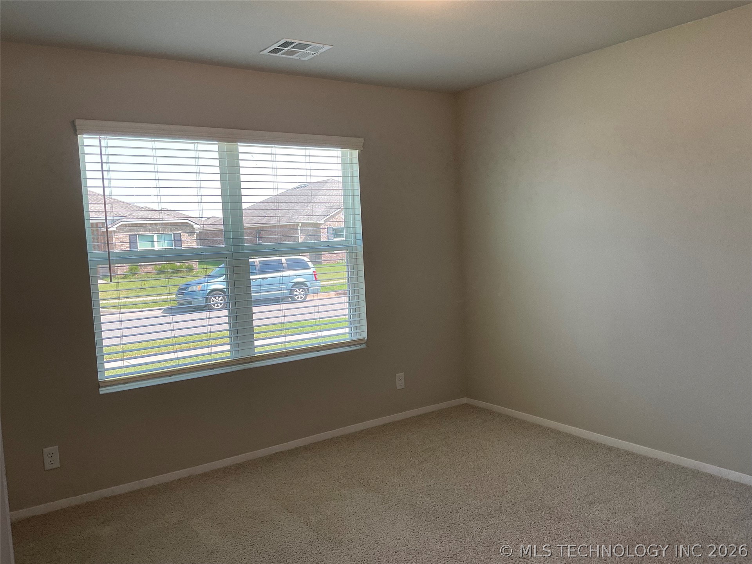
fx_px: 630
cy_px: 282
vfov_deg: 48.2
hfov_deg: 61.7
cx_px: 376
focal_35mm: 29
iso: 25
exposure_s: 1/120
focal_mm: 3
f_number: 1.8
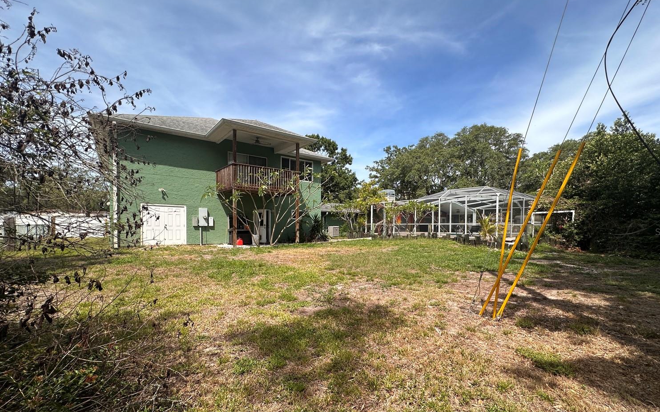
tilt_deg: -1.3
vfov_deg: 71.0
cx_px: 342
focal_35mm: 16
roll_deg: -0.6
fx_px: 288
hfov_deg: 97.8
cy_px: 232
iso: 50
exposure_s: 1/1383
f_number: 2.2
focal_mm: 2.22
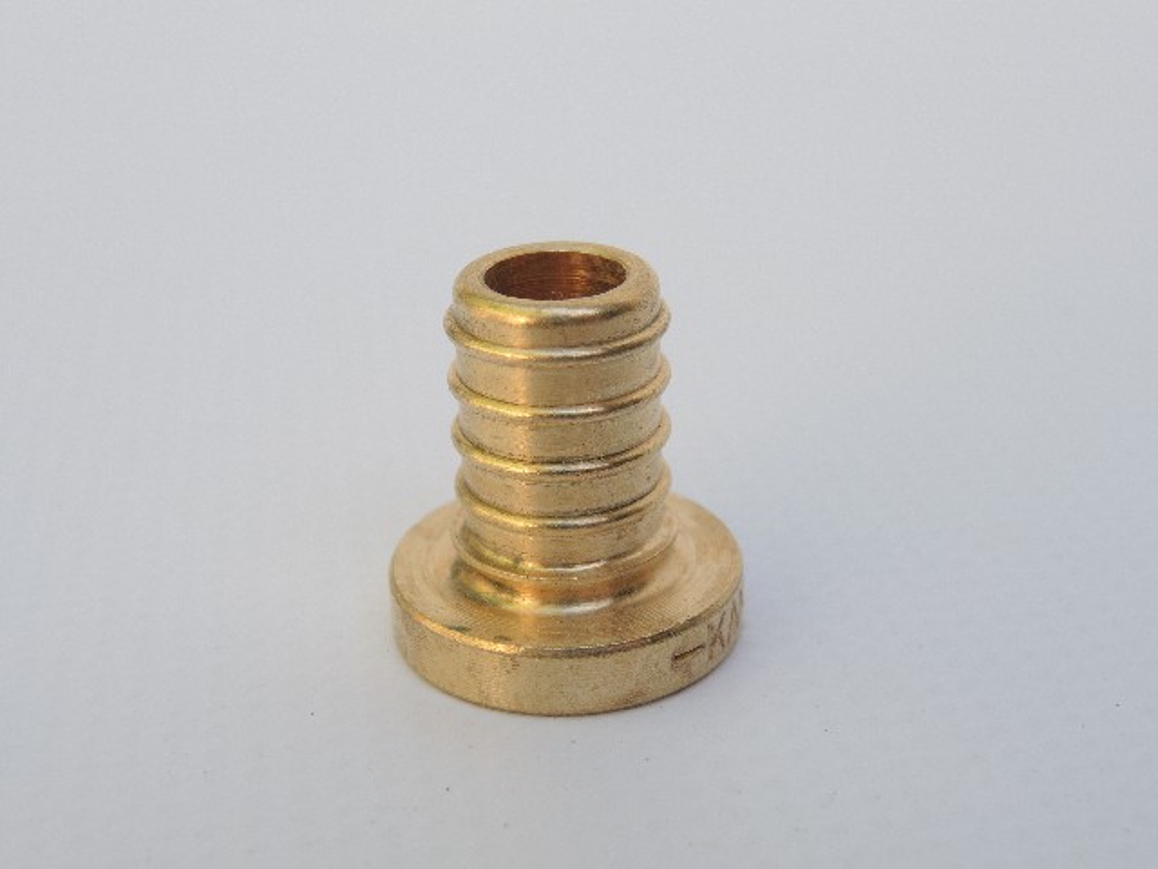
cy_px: 434
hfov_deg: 38.2
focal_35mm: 50
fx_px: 1673
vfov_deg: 29.1
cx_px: 579
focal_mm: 11
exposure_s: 1/100
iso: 100
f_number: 4.5
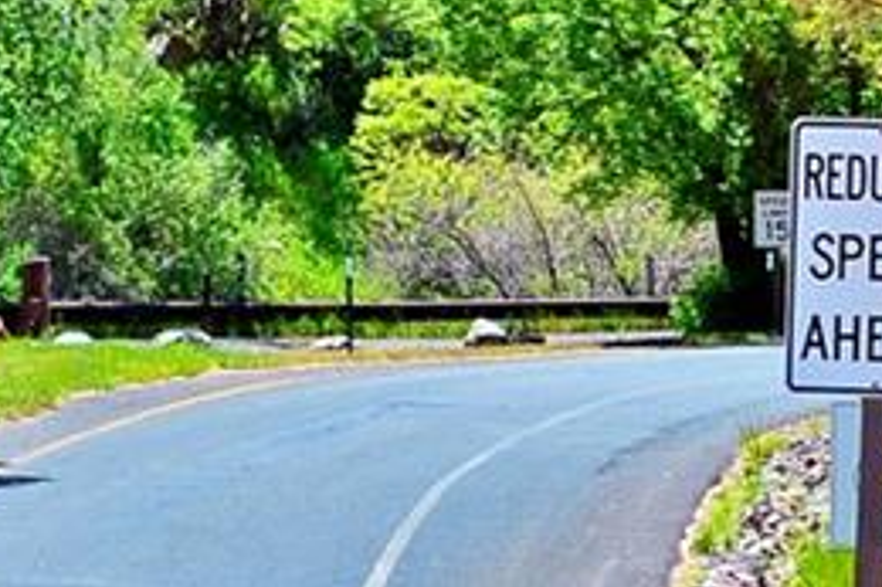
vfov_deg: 4.7
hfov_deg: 7.0
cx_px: 821
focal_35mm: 295
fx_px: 7223
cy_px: 198
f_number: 8
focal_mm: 48
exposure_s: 1/250
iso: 200
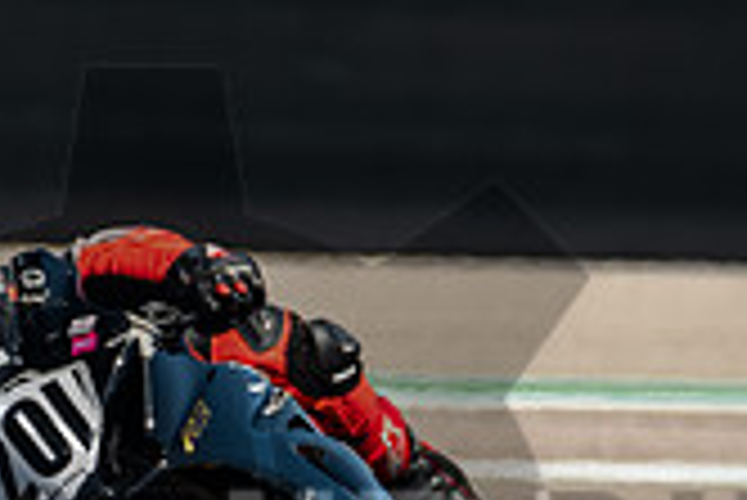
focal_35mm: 2096
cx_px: 153
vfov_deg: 0.7
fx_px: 43529
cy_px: 619
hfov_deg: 1.0
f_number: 5.6
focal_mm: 400
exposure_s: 1/1250
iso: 500
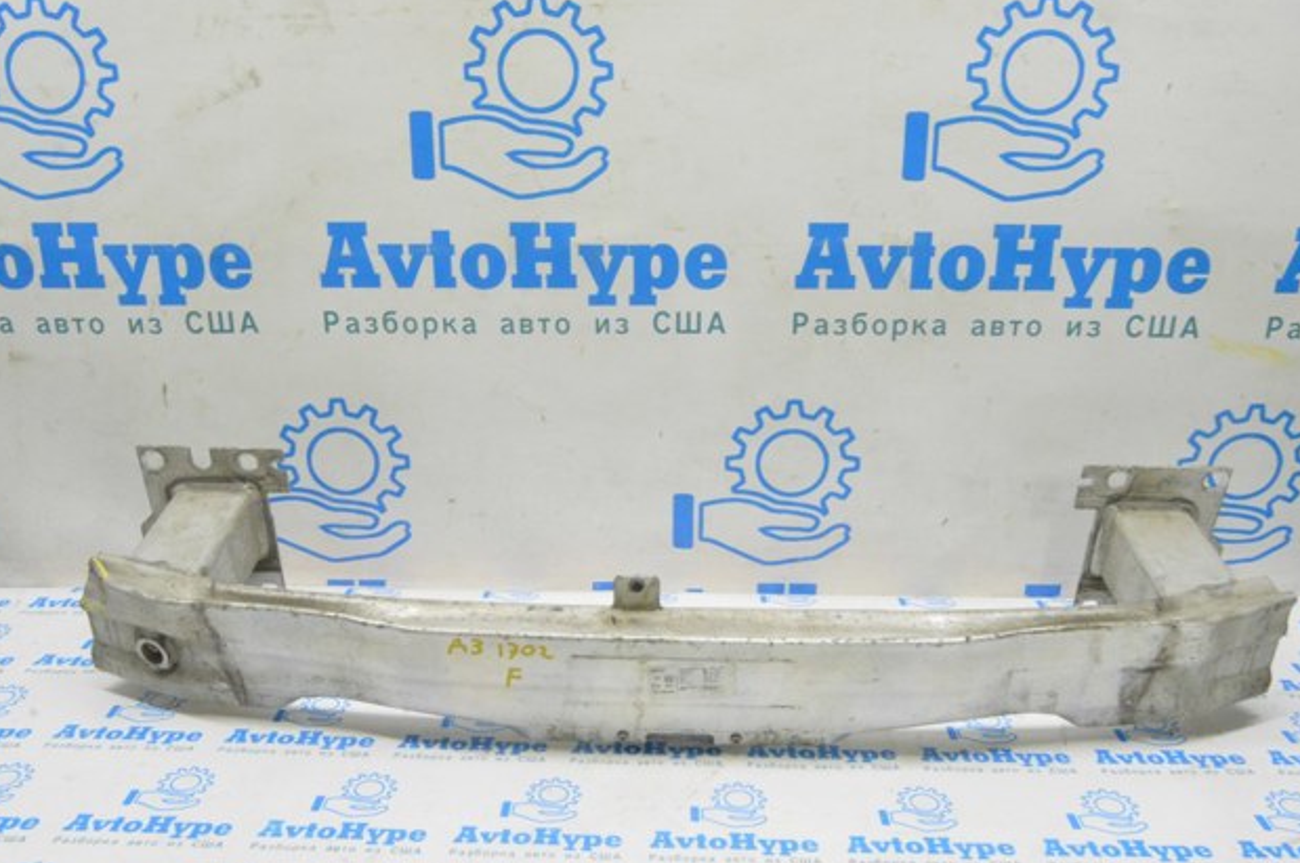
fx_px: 1118
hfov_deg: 60.3
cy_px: 436
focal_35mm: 31
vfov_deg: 42.2
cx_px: 647
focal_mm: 20
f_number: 20
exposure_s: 1/15
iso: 6400
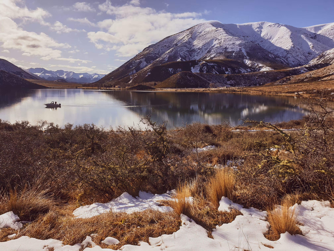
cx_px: 167
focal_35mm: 26
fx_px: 251
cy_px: 126
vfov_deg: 53.1
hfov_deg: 67.3
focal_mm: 4.3
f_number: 2.4
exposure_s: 1/2400
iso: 50
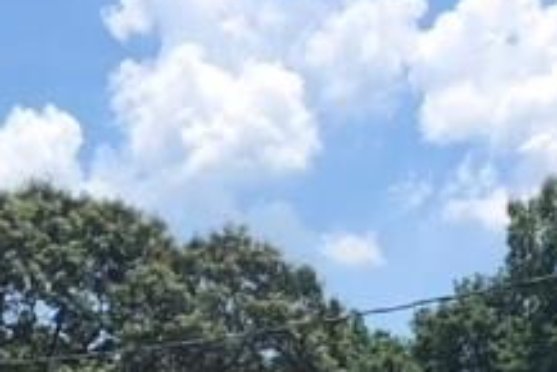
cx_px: 141
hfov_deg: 22.6
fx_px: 1378
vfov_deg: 14.4
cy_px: 559
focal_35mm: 89
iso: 25
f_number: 2.2
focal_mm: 4.15
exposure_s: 1/2079
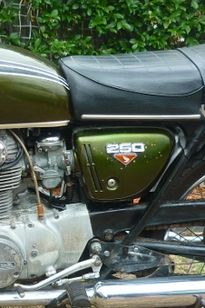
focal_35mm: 81
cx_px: 15
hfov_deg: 16.6
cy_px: 159
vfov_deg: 25.1
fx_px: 692
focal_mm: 5.5
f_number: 2.8
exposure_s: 1/320
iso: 80
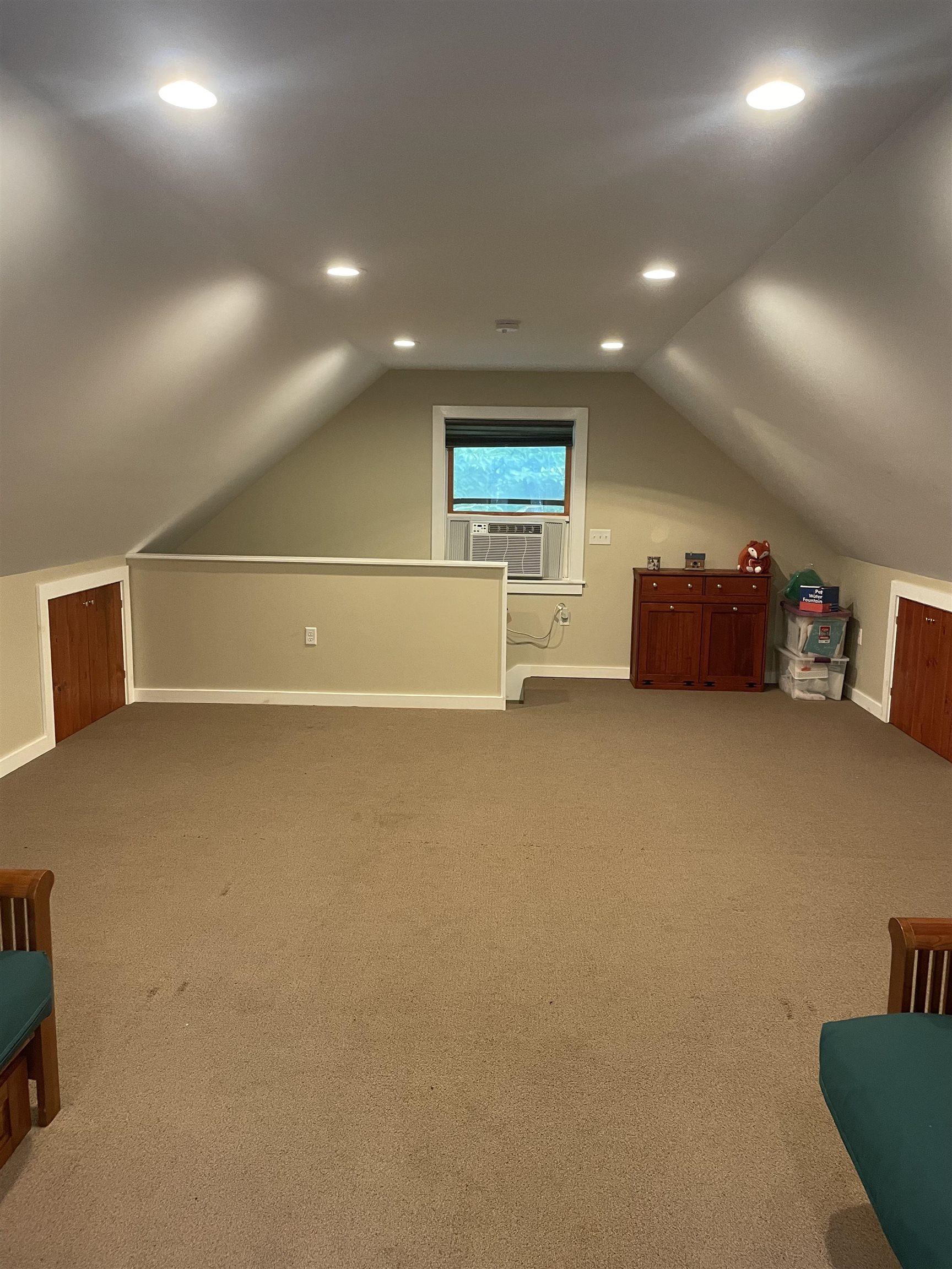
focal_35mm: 26
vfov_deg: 67.3
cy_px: 634
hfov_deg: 53.1
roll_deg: -0.7
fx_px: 953
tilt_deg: -7.8
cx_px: 476
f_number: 1.6
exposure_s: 1/60
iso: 250
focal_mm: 4.2
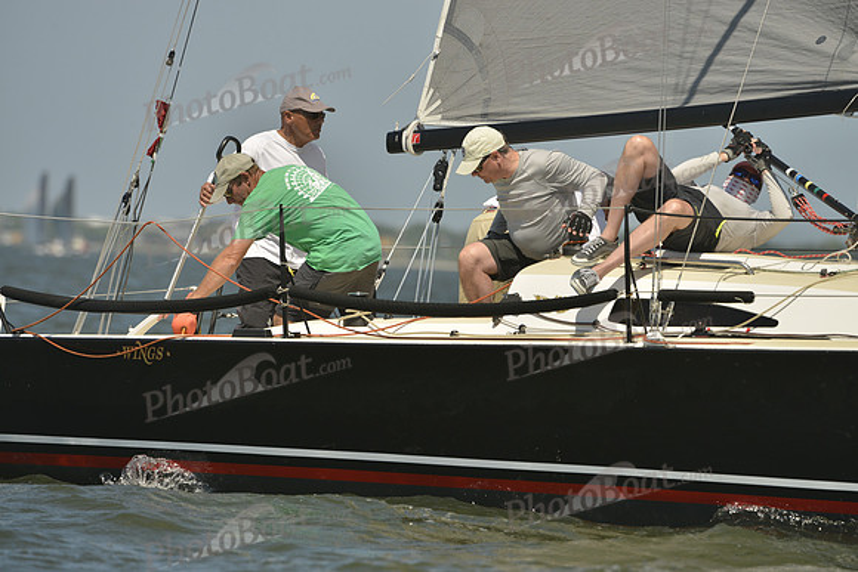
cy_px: 286
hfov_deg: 5.2
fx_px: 9535
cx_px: 429
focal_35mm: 400
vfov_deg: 3.4
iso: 280
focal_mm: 400
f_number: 7.1
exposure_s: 1/1600
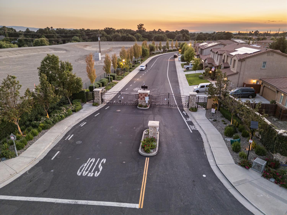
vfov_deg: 56.8
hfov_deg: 71.6
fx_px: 199
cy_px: 108
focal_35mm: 24
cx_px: 144
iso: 410
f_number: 1.7
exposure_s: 1/15
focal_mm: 6.72
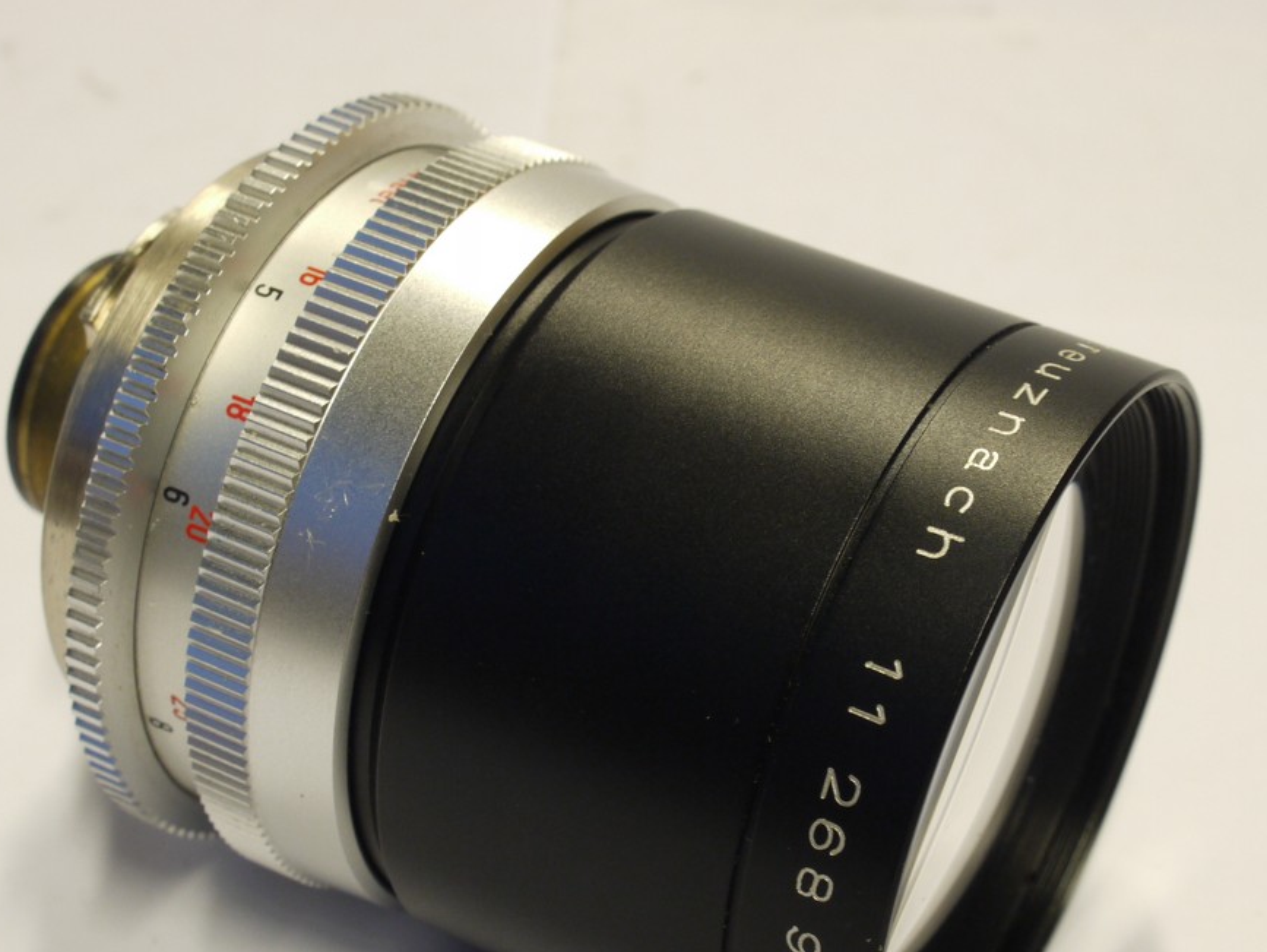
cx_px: 741
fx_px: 3039
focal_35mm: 83
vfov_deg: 17.8
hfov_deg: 23.5
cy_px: 607
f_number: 10
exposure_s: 1/10
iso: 400
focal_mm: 30
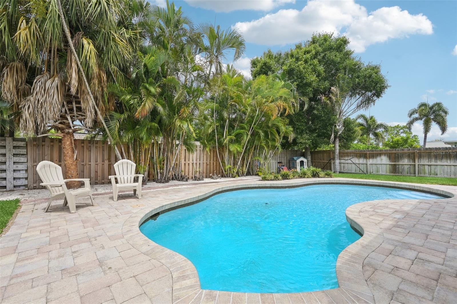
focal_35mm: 16
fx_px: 203
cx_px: 228
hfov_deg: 96.7
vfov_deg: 73.7
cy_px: 152
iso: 400
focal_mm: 16
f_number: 8
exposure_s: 1/800
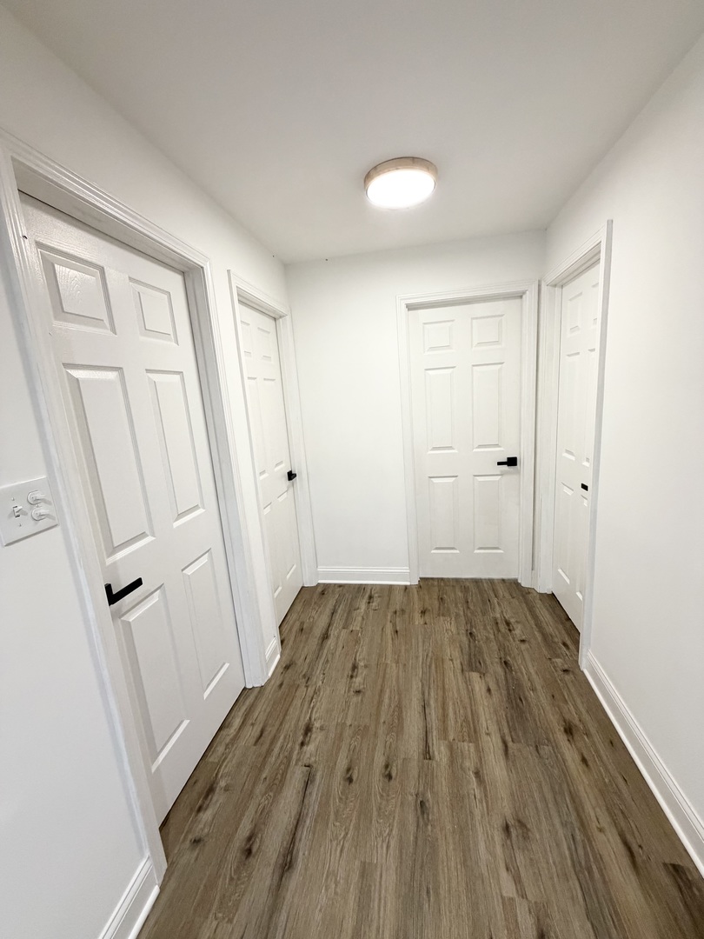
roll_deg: +3.4
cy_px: 470
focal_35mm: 14
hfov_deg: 85.7
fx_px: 380
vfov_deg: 102.1
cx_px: 352
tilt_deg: -10.7
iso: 320
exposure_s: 1/120
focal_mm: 2.22
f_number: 2.2
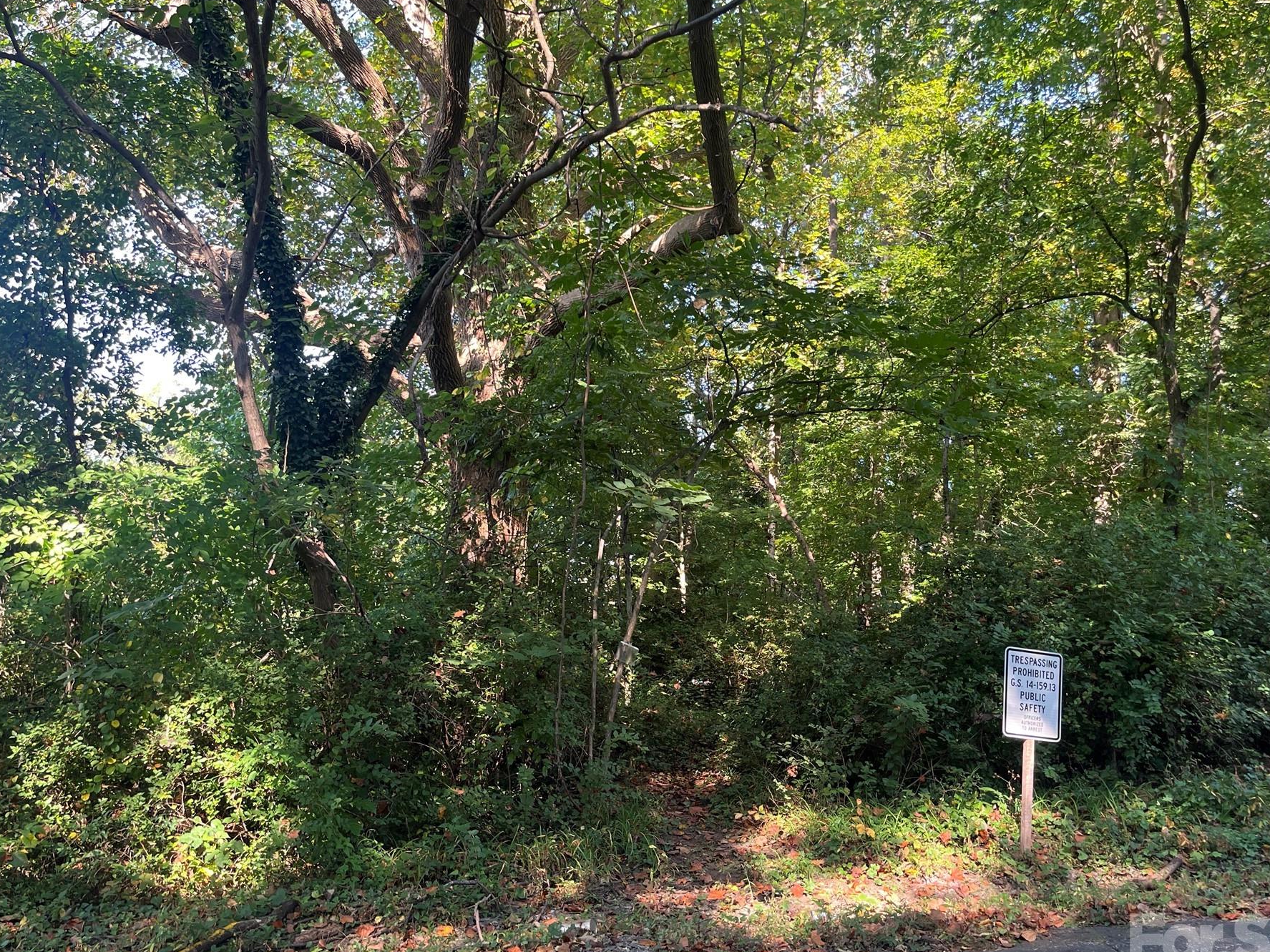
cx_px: 625
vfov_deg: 46.8
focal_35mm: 30
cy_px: 504
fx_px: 1101
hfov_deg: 60.0
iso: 64
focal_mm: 5.1
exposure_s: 1/121
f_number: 1.6
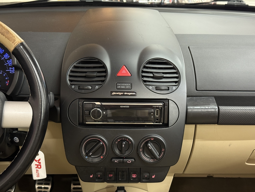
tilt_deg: -19.7
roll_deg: -0.5
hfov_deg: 39.7
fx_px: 354
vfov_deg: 30.3
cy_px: 96
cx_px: 128
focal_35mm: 48
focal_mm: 6.76
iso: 200
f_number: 1.78
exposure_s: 1/60
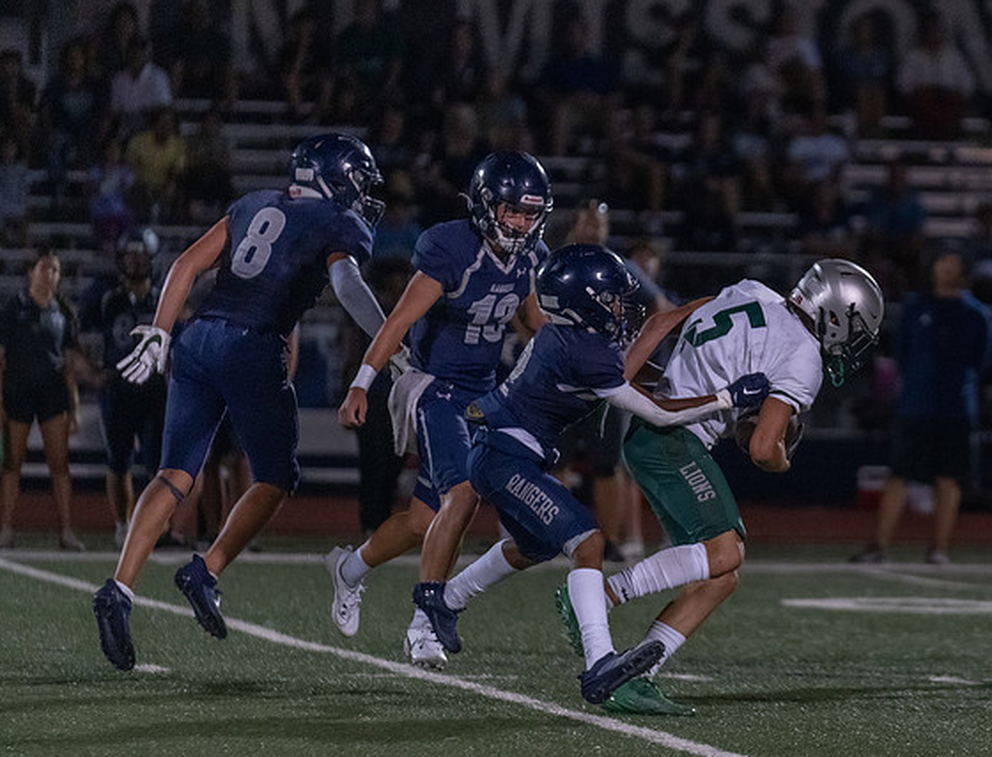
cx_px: 837
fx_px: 10091
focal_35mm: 350
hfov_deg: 5.6
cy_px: 390
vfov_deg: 4.3
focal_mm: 200
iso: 6400
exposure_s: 1/1000
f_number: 2.8
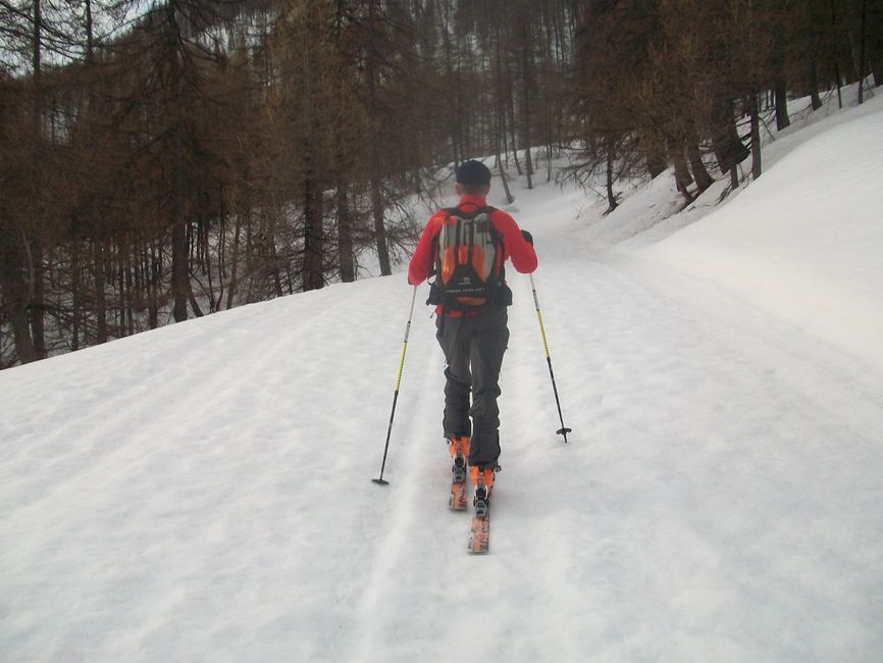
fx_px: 868
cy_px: 332
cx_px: 442
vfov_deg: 41.8
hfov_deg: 53.9
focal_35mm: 34
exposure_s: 1/250
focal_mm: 5.7
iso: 80
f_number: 2.8
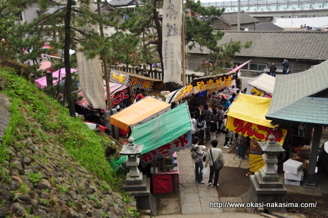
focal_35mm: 36
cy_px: 109
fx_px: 328
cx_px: 164
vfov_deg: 36.8
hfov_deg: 53.2
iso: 200
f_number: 3.8
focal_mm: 24
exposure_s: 1/400
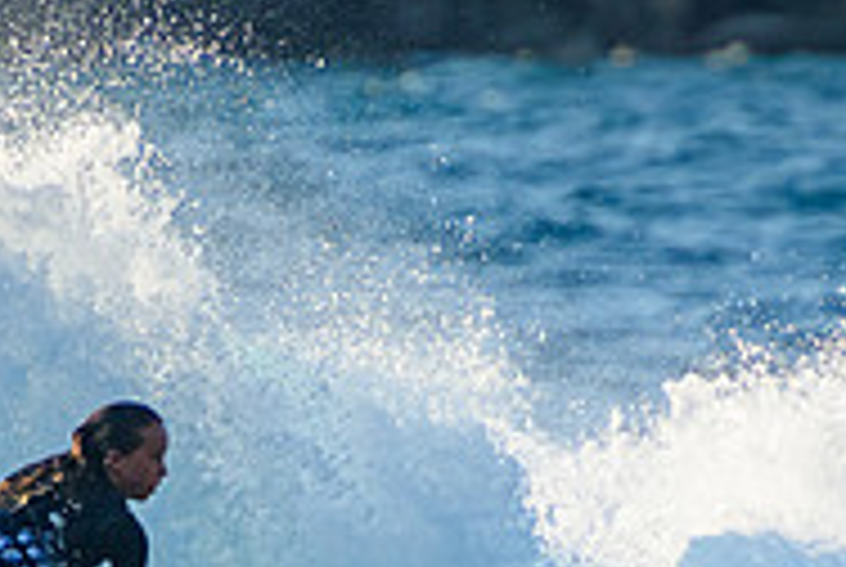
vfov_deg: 0.7
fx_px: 44249
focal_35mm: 1880
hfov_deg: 1.1
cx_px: 216
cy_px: 686
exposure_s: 1/2000
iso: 640
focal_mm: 400
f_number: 5.6
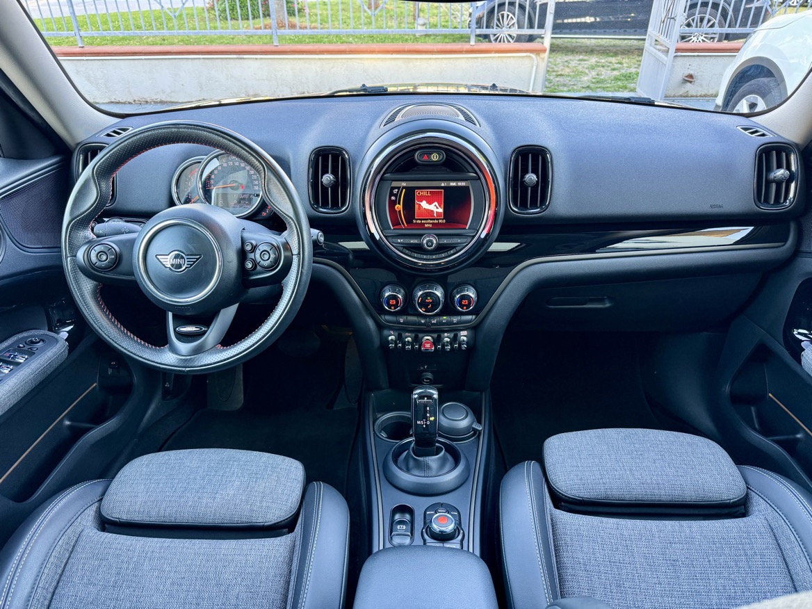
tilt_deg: -31.0
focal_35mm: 24
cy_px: 304
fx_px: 563
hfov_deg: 71.6
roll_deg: +1.0
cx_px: 406
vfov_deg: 56.8
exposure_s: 1/51
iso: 200
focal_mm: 6.76
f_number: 1.78
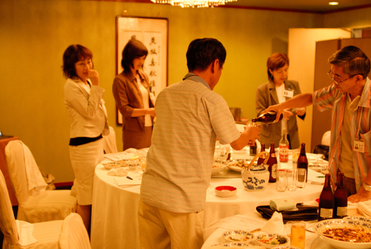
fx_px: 434
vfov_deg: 32.0
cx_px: 186
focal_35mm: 42
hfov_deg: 46.3
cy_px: 124
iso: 800
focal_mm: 28
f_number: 2
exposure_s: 1/80
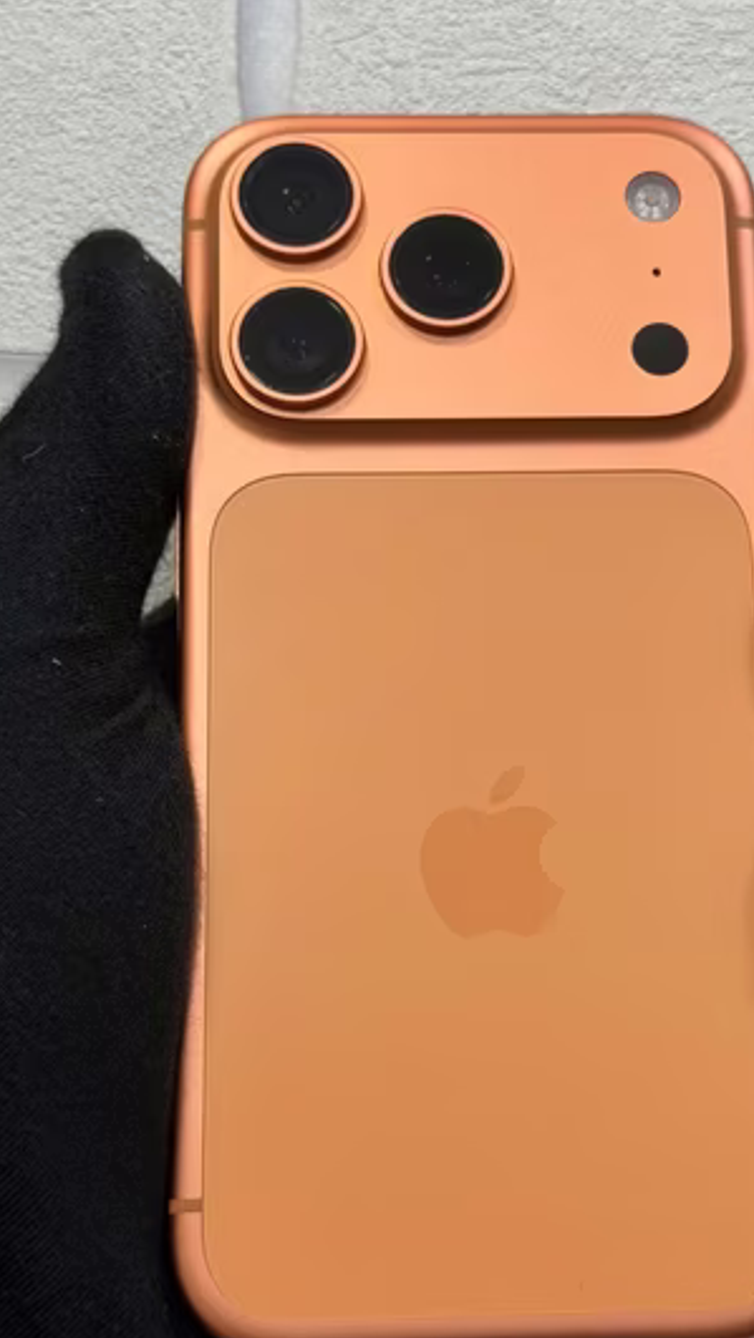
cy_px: 711
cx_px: 507
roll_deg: -0.4
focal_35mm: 63
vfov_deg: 33.3
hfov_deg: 19.1
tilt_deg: +3.6
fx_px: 2237
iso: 64
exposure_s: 1/100
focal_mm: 6.76
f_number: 1.78
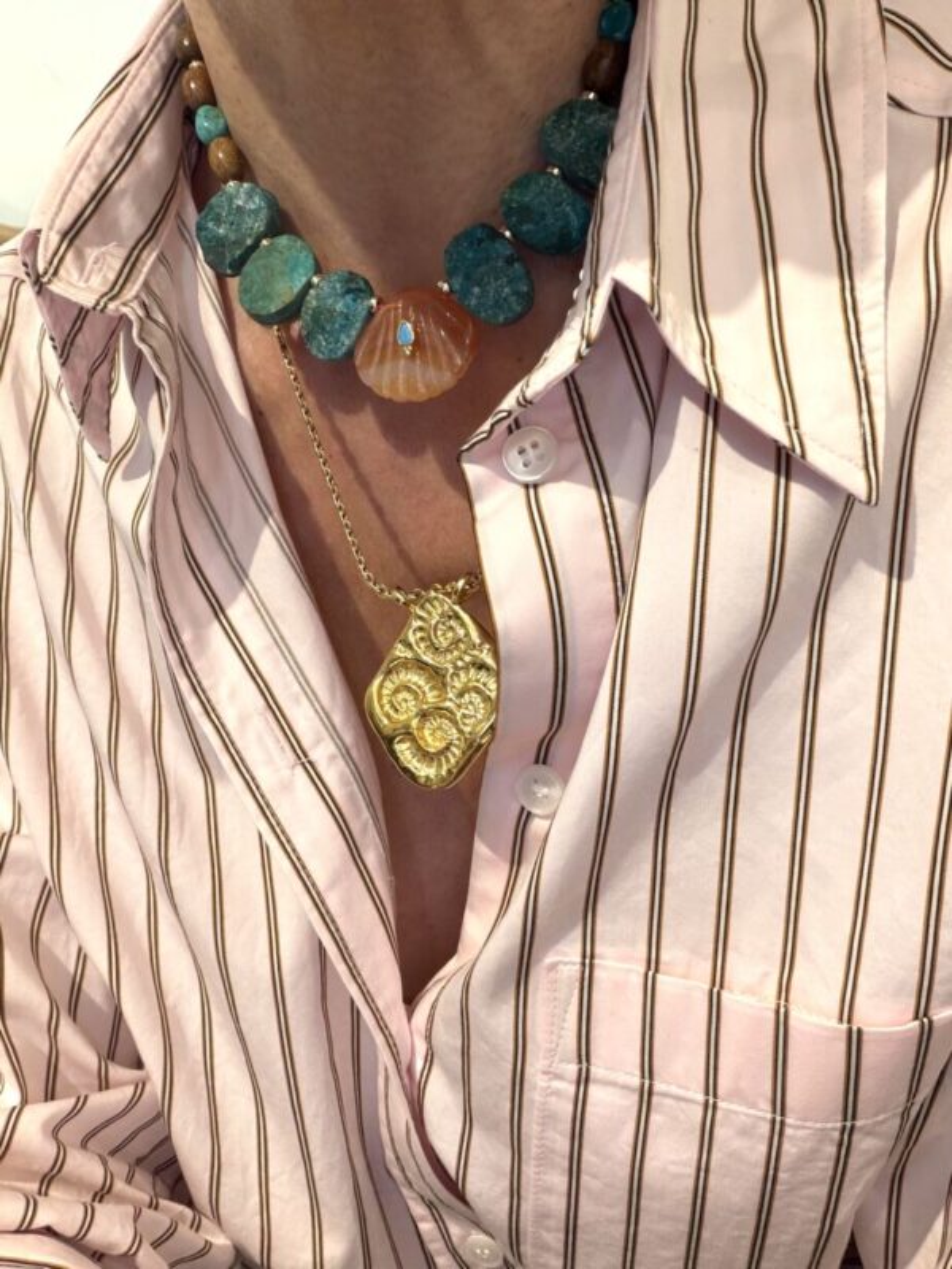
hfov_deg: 46.8
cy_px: 634
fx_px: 1100
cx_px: 476
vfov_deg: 60.0
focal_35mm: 30
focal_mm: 2.71
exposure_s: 1/50
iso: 100
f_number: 1.9
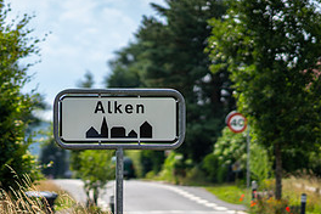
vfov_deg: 7.3
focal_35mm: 187
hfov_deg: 11.0
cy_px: 153
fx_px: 1667
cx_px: 81
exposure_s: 1/5000
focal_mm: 85
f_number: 1.4
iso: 50
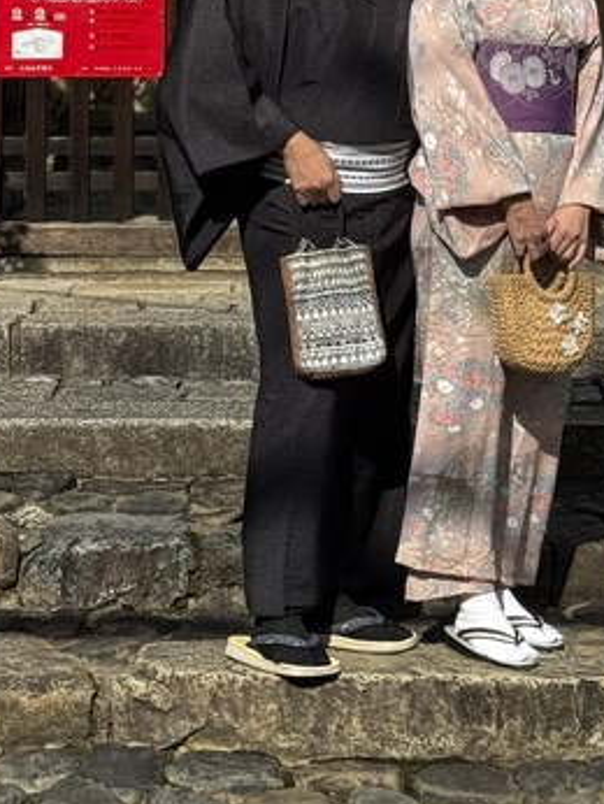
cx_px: 339
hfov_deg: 10.5
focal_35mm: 142
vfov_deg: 13.4
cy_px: -232
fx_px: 3300
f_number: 1.78
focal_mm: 6.76
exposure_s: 1/3096
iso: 64
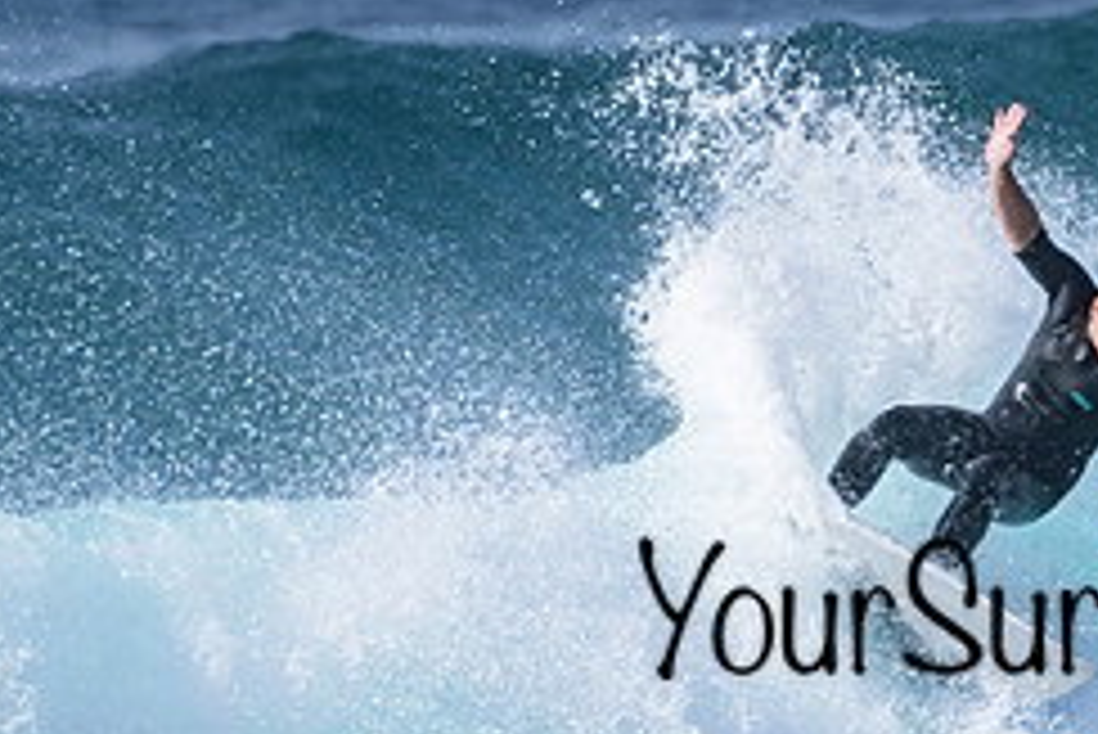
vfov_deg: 0.6
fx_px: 72661
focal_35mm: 2381
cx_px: 1102
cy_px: 570
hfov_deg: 0.9
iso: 720
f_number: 11
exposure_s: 1/2000
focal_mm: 1000
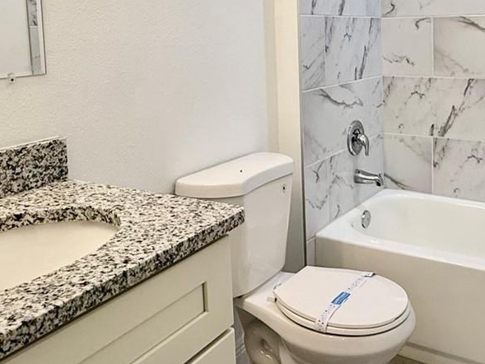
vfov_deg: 36.3
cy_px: 65
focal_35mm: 38
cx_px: 345
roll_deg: +0.7
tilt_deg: -3.5
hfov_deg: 47.7
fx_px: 533
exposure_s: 1/120
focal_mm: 2.22
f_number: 2.2
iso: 80
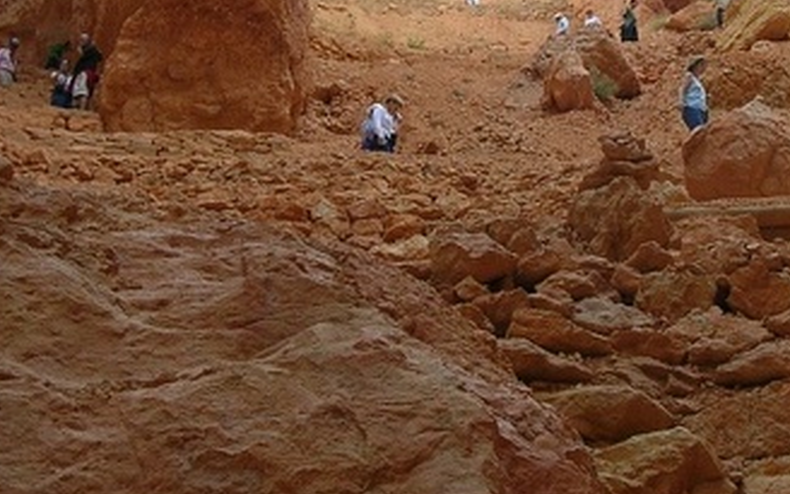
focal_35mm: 92
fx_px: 1981
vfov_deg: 14.2
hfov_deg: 22.2
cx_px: 648
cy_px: 157
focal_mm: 6
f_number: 2.7
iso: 50
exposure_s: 1/184
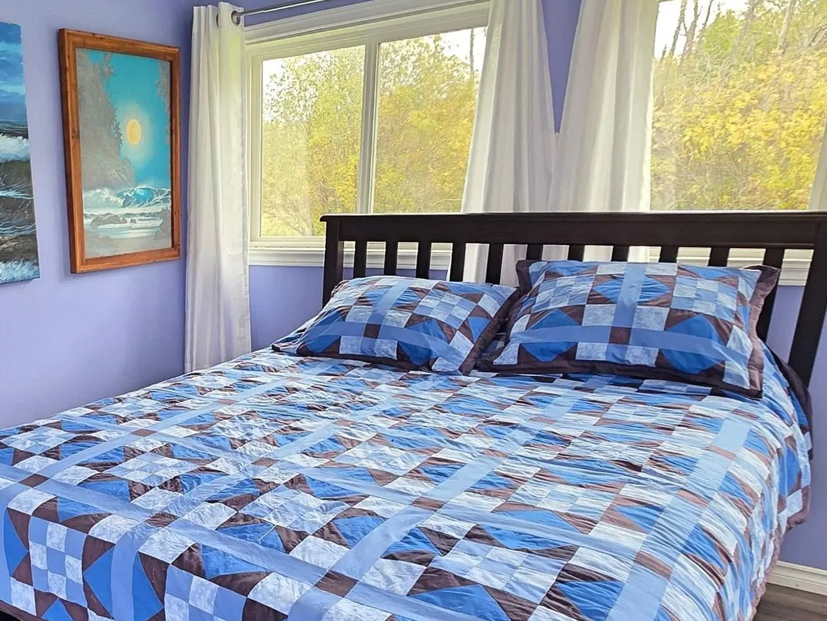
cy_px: 448
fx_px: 741
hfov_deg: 53.0
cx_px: 125
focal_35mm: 31
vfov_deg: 44.3
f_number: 1.9
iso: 125
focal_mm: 2.2
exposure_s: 1/120
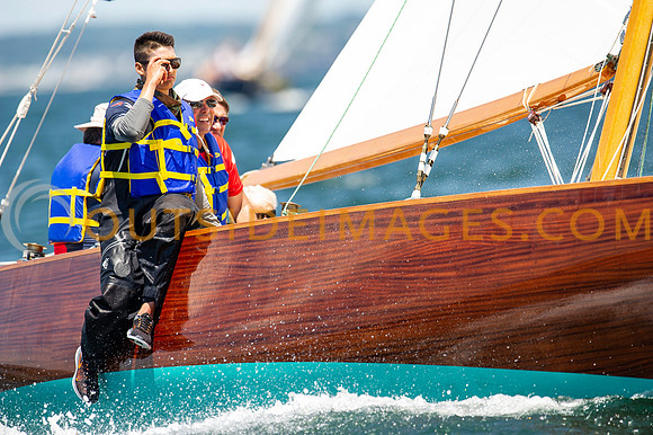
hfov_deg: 3.4
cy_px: 218
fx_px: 10877
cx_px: 326
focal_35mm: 600
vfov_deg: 2.3
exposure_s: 1/1600
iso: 400
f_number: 5.6
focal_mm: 600
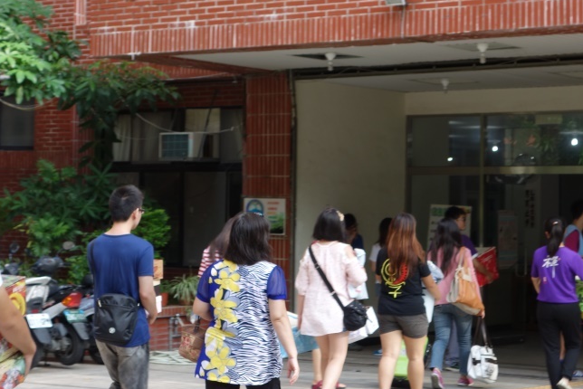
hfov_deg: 21.0
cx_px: 340
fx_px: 1571
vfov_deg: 14.1
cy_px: 137
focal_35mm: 97
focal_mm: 22.74
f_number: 4.5
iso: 125
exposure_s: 1/100
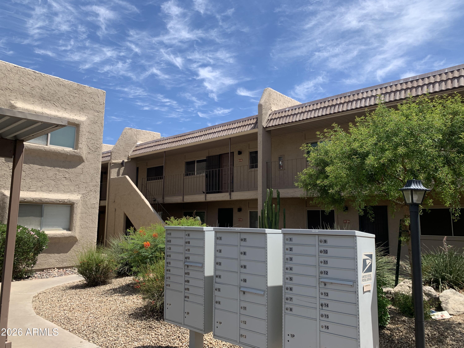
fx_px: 349
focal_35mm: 26
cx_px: 232
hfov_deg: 67.3
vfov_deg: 53.1
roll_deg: +0.2
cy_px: 174
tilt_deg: +9.2
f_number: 1.8
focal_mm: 4.25
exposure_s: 1/1916
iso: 25
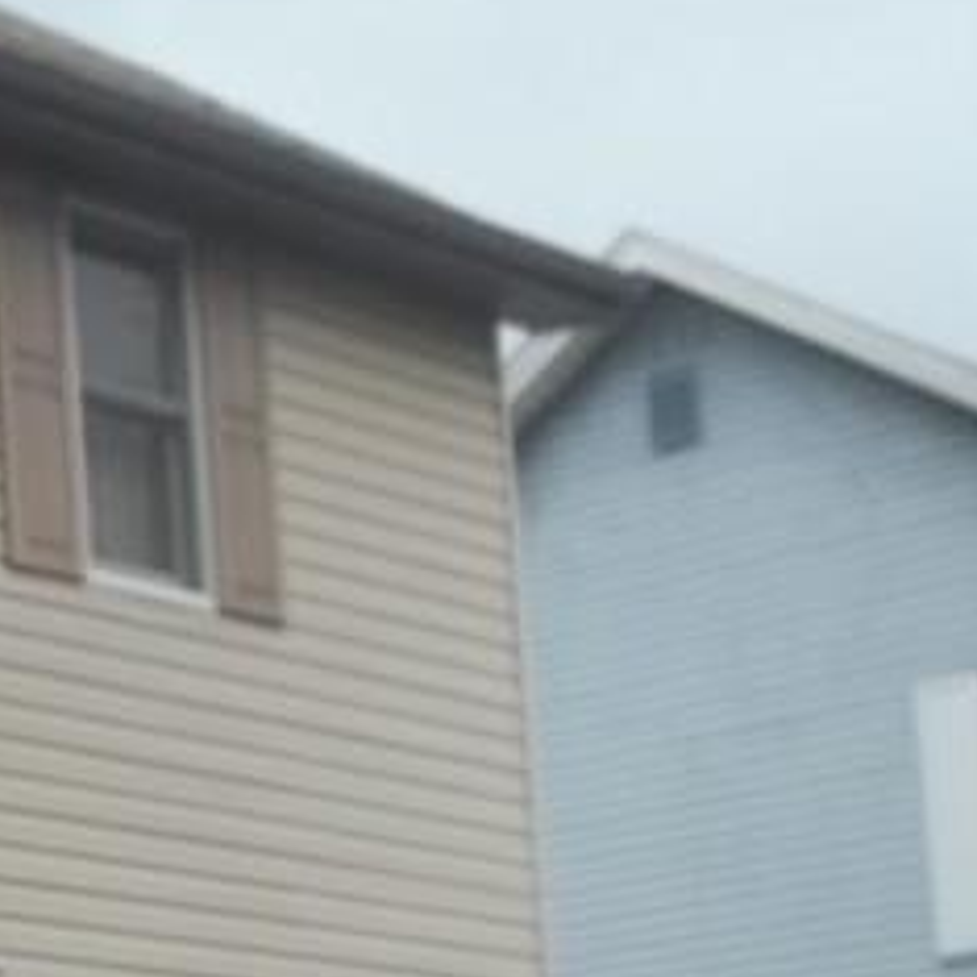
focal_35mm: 127
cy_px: 869
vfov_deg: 13.6
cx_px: -611
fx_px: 4055
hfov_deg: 12.8
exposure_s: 1/200
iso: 64
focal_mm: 5.9
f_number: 3.3
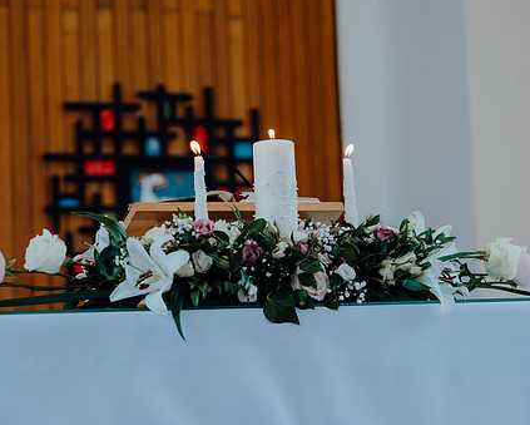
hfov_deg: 21.2
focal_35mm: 90
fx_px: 1413
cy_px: 197
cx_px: 242
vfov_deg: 17.1
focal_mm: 70
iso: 400
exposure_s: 1/200
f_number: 2.8
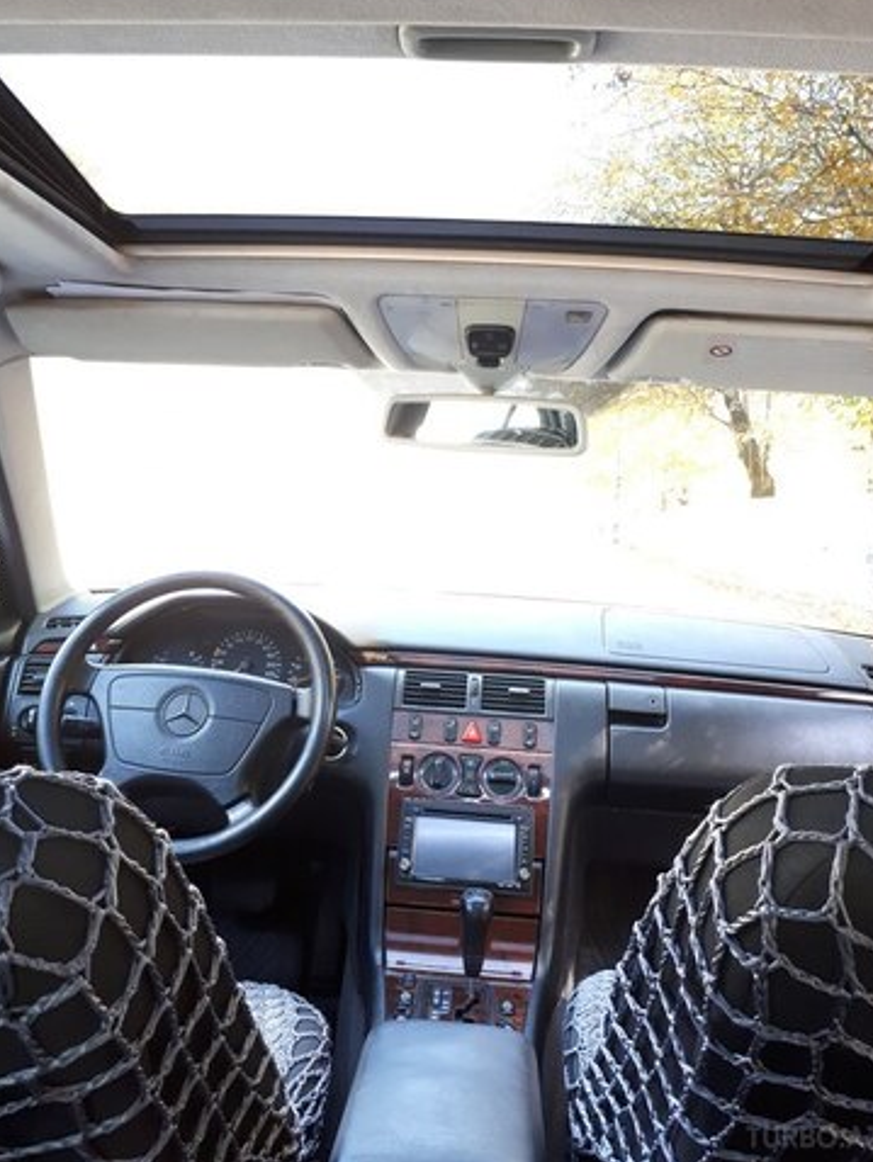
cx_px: 440
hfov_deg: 49.8
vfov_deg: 63.4
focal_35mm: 28
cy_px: 566
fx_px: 941
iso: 160
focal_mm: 3.6
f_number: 1.9
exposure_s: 1/33
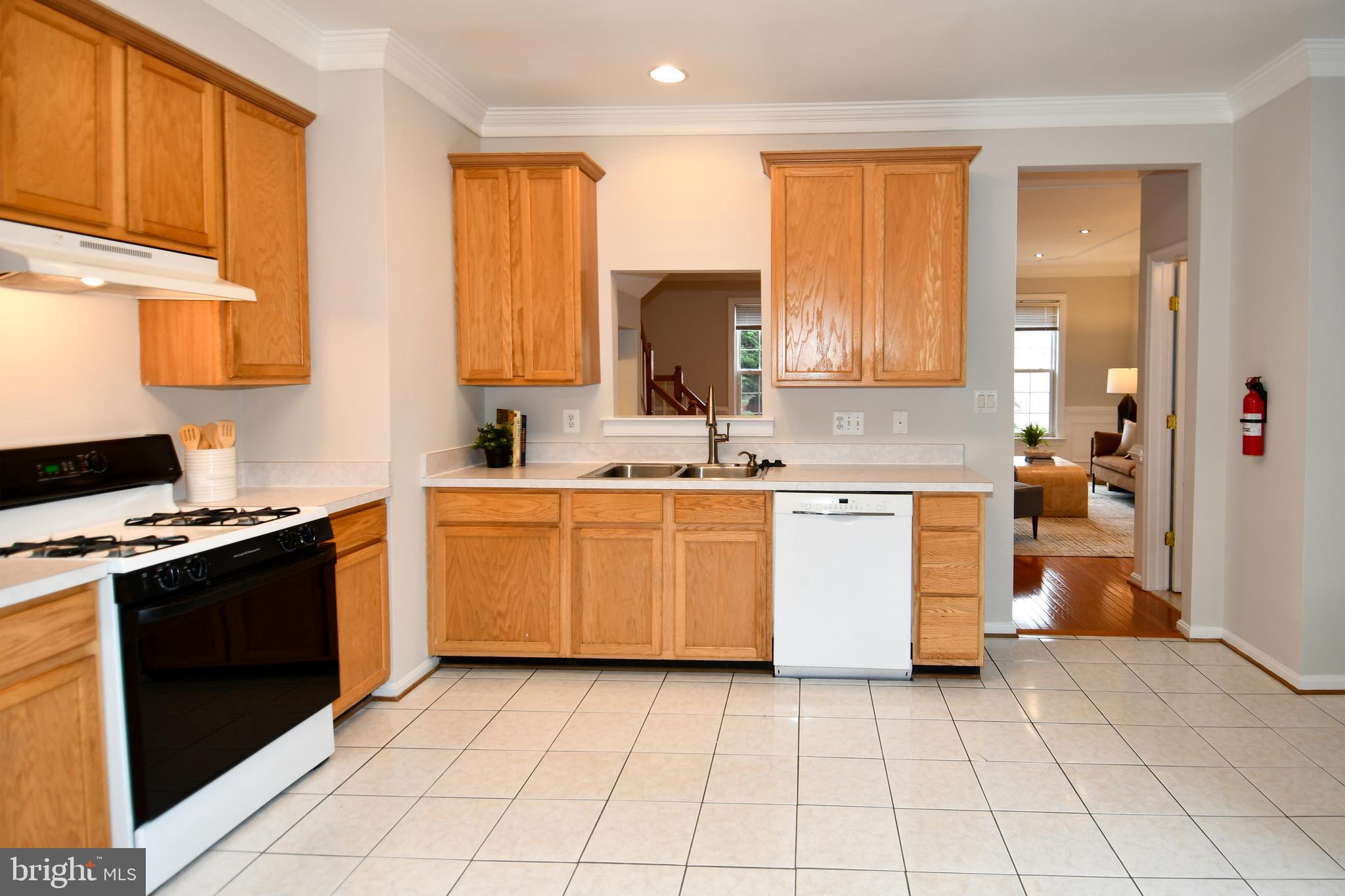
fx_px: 672
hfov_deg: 90.0
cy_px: 448
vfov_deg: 67.4
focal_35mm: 18
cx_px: 672
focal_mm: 12
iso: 220
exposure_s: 1/60
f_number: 4
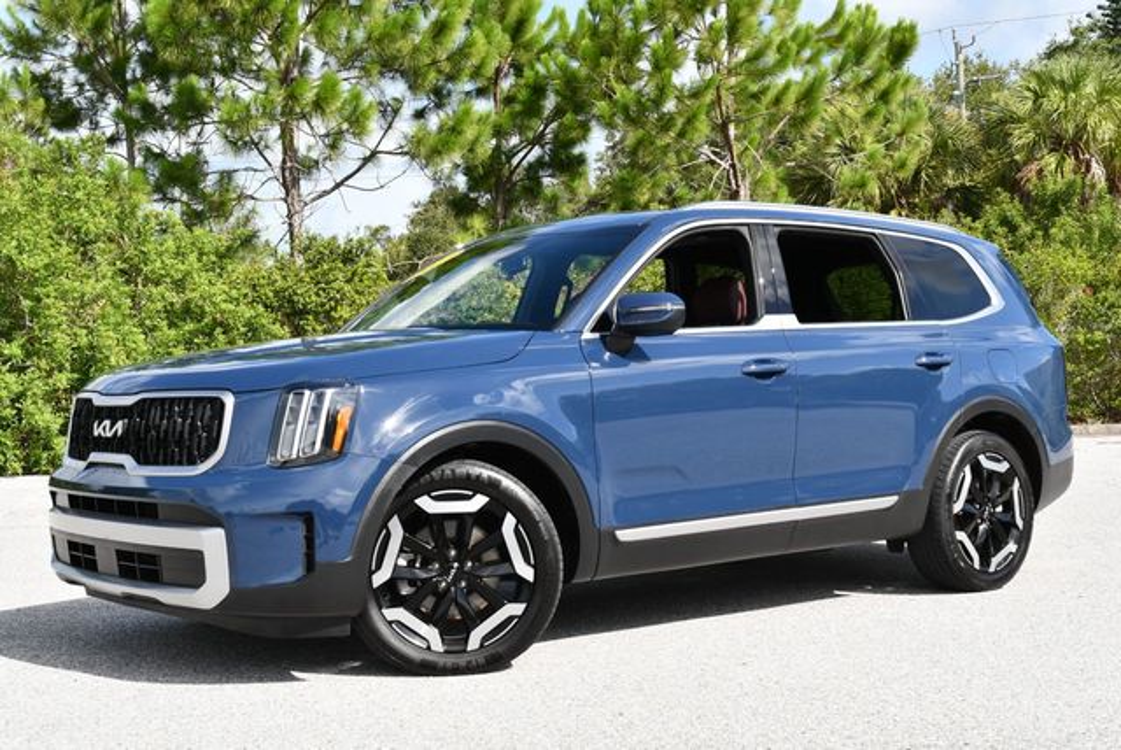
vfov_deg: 26.0
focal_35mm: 52
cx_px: 560
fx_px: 1621
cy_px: 375
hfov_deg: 38.2
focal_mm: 26
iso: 160
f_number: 8
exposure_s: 1/250
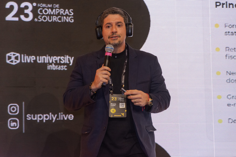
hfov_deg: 14.0
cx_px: 118
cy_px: 78
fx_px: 964
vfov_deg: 9.3
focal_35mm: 147
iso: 1600
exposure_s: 1/60
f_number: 5.6
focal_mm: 98
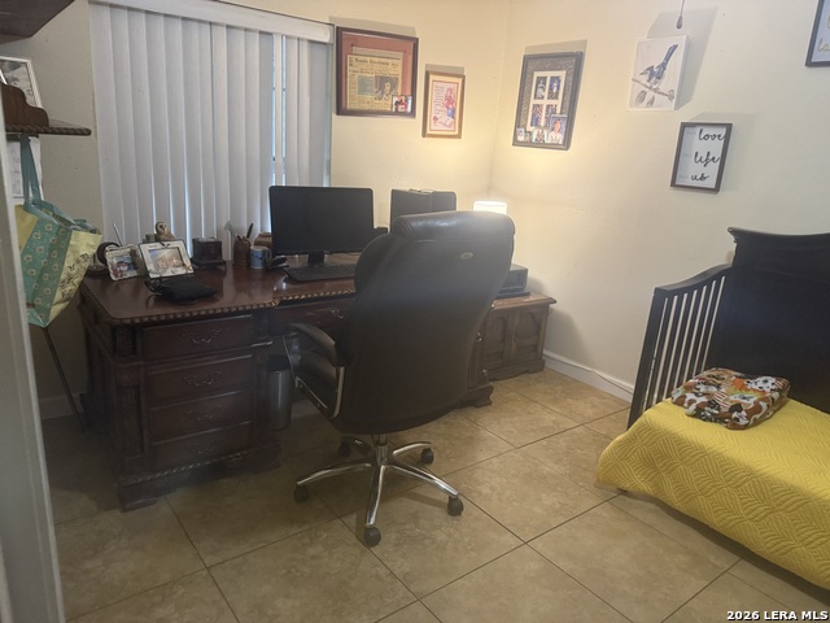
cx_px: 415
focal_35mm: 24
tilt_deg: -16.2
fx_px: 575
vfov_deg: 56.8
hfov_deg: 71.6
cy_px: 312
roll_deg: -4.1
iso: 400
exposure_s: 1/60
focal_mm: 6.76
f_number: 1.78
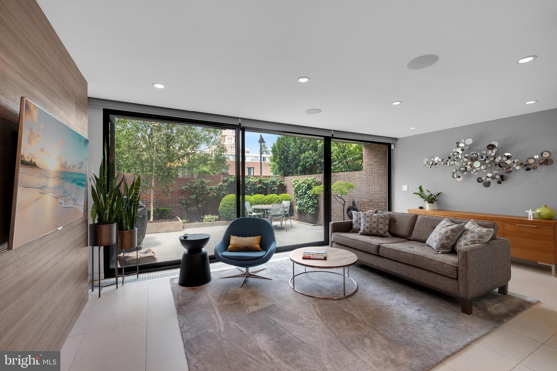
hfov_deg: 100.4
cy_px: 186
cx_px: 278
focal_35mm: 15
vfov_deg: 77.3
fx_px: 232
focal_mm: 10
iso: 1600
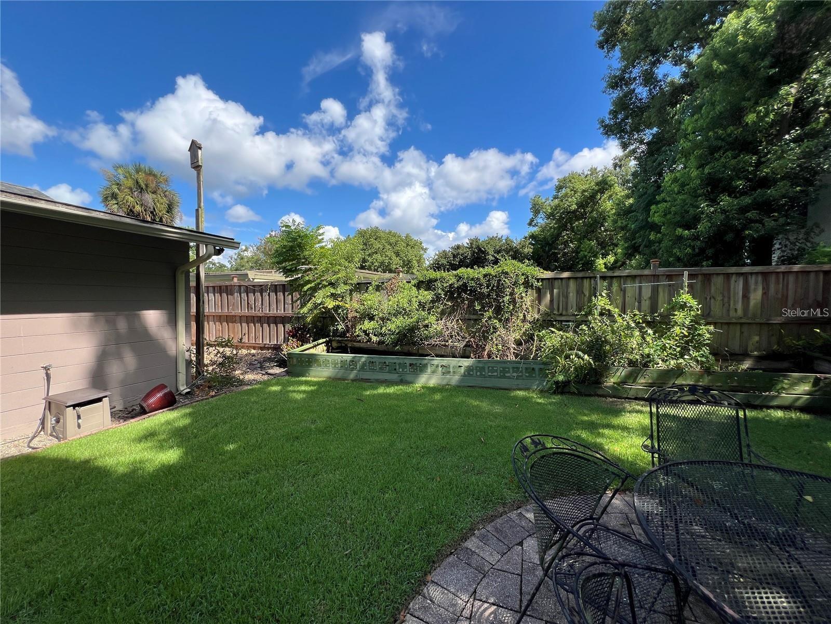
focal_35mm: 13
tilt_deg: -2.0
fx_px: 312
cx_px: 416
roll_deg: -0.4
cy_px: 312
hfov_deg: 106.2
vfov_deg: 89.9
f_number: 1.8
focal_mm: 1.57
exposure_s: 1/853
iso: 32
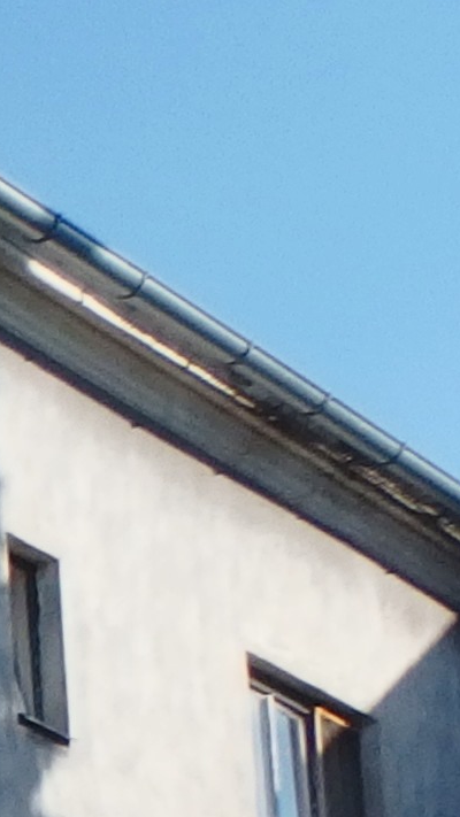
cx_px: -1662
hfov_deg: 5.9
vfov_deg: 13.0
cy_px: 1176
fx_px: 3426
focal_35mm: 158
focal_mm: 4.7
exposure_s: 1/800
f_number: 4.5
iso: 100
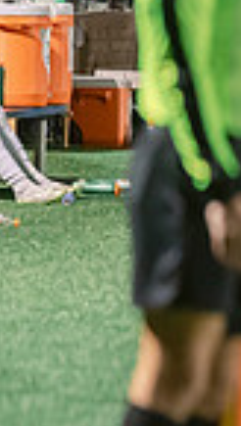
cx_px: 752
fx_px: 9470
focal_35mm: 837
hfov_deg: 1.5
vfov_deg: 2.6
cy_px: 78
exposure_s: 1/400
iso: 3200
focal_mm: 200
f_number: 2.8
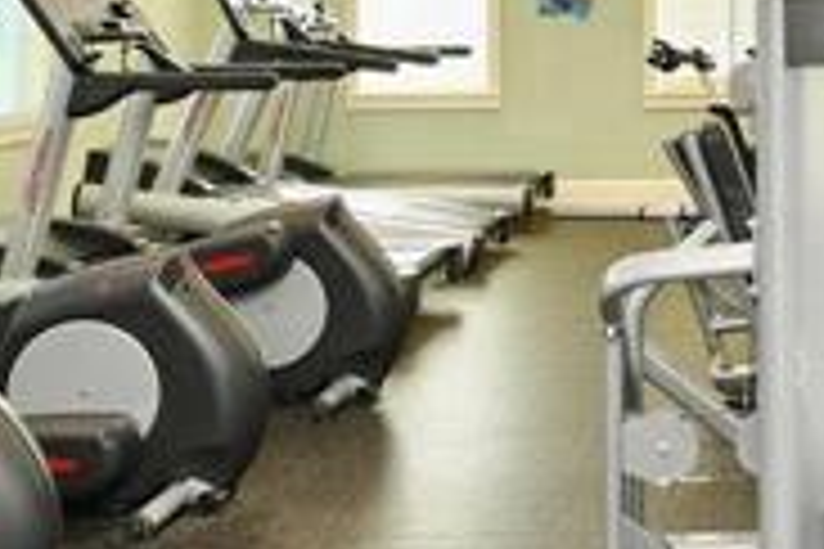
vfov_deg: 21.8
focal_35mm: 59
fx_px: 1350
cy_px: -45
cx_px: 824
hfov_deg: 31.4
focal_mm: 10
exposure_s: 1/40
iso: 320
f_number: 7.1
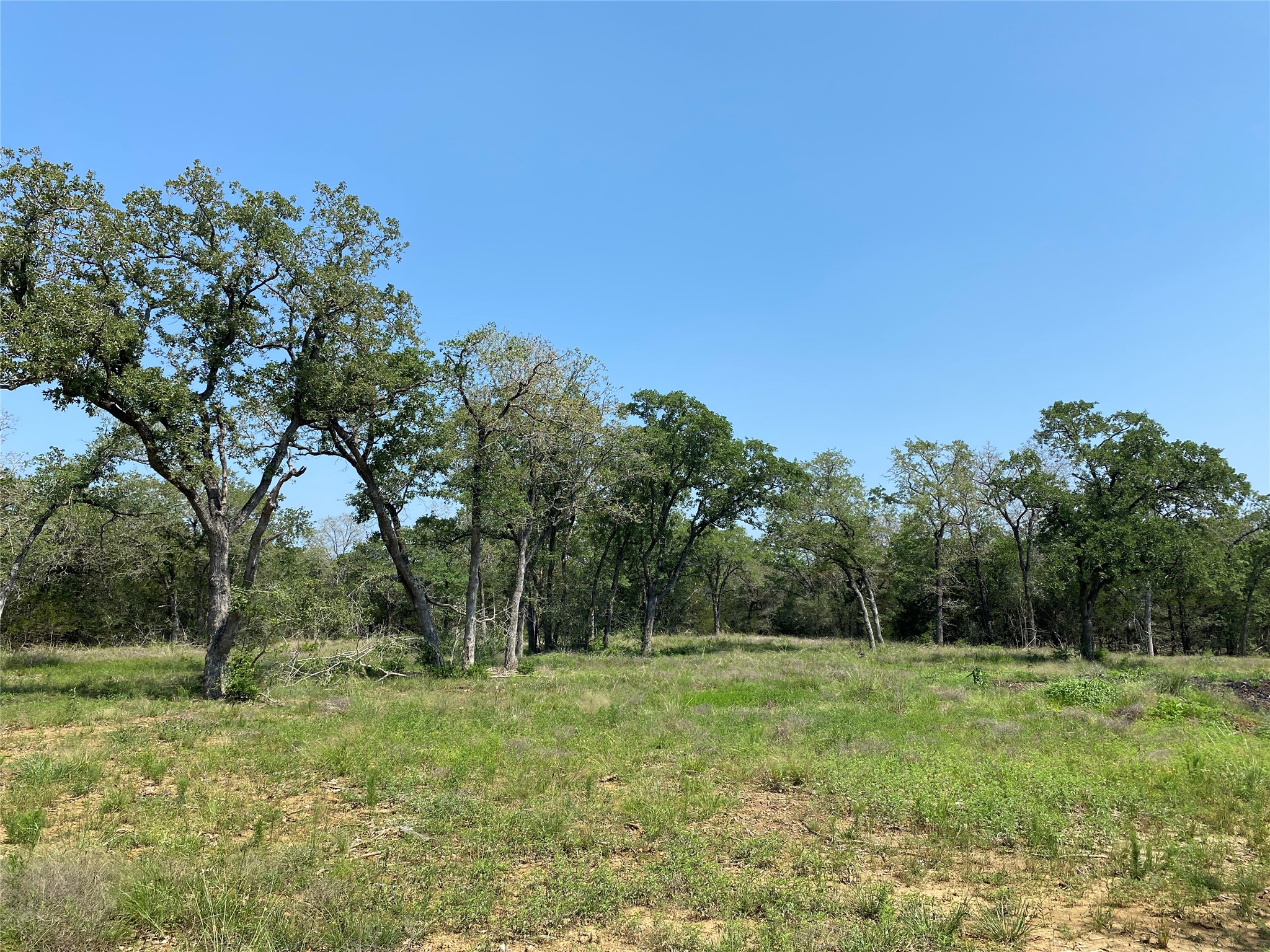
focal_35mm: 26
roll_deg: -0.5
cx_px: 635
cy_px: 476
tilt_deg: +7.0
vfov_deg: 53.1
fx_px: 954
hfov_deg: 67.3
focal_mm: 4.25
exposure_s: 1/2268
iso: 32
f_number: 1.8
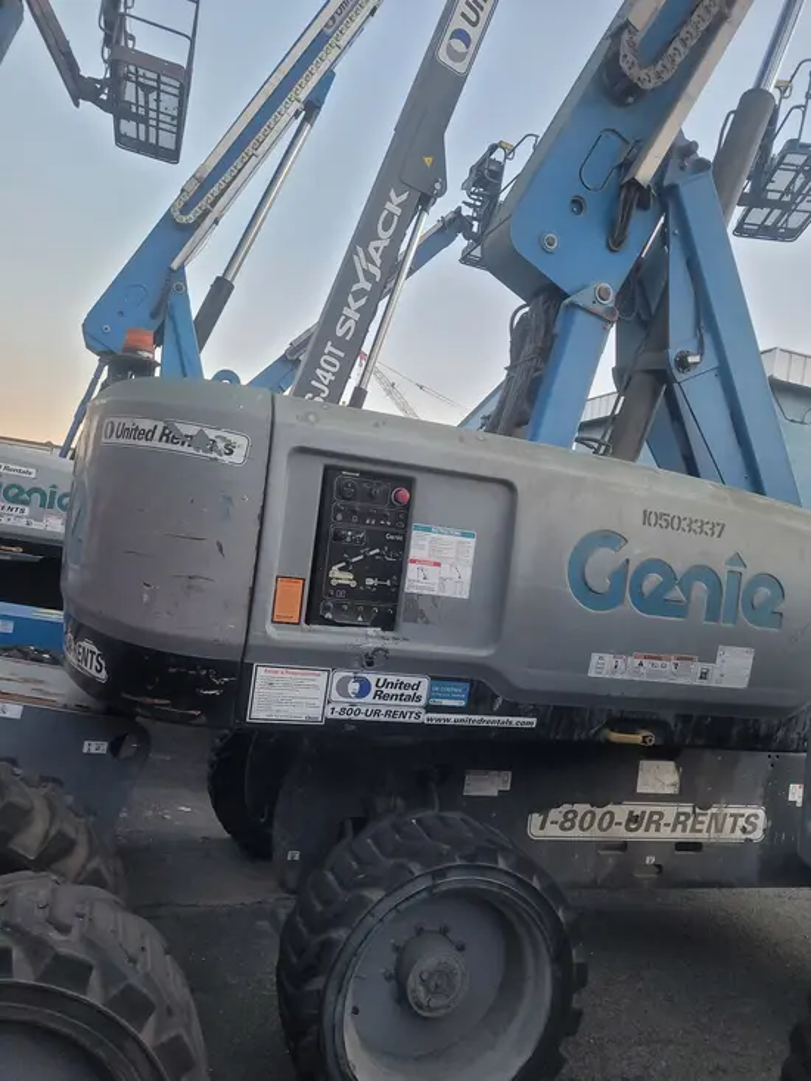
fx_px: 812
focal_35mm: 26
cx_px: 406
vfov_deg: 67.3
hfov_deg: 53.1
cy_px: 540
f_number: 1.8
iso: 100
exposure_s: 1/120
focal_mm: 5.4
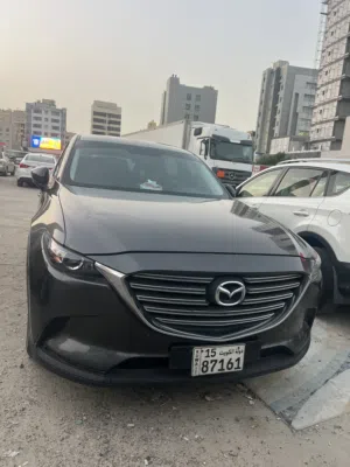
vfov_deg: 67.3
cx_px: 175
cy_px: 234
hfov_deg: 53.1
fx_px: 351
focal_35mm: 26
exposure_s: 1/120
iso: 125
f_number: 1.5
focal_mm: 5.7
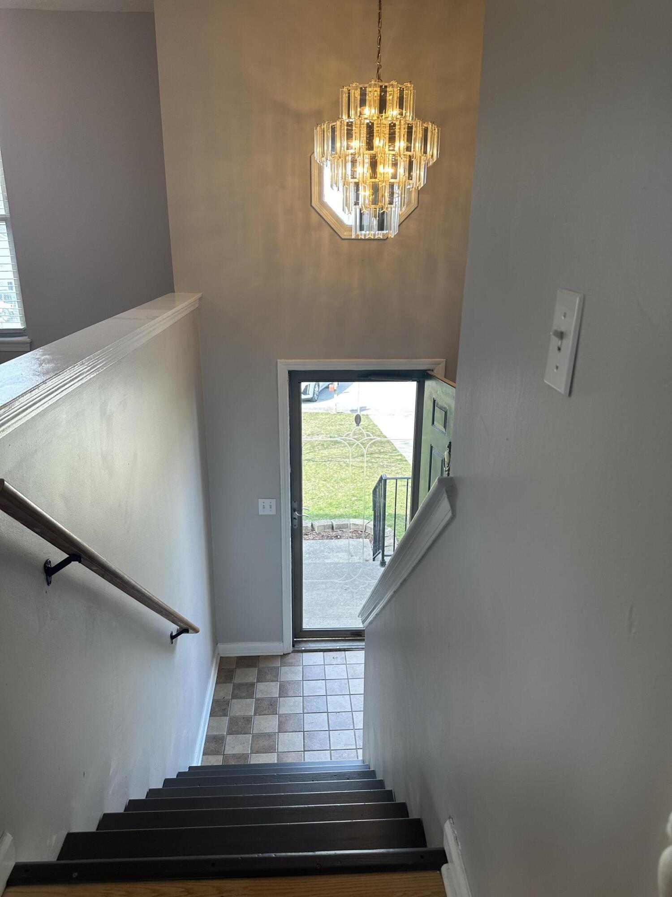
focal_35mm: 24
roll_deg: -0.8
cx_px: 336
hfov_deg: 56.8
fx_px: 621
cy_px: 448
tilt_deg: -16.9
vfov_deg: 71.6
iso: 64
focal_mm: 6.86
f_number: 1.78
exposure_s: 1/195
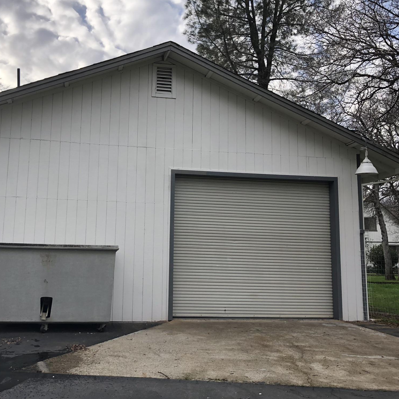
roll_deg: -2.1
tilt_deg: +8.2
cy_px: 195
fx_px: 443
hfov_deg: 48.0
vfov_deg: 48.4
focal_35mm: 34
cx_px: 151
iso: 20
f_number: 1.8
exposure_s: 1/873
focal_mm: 3.99
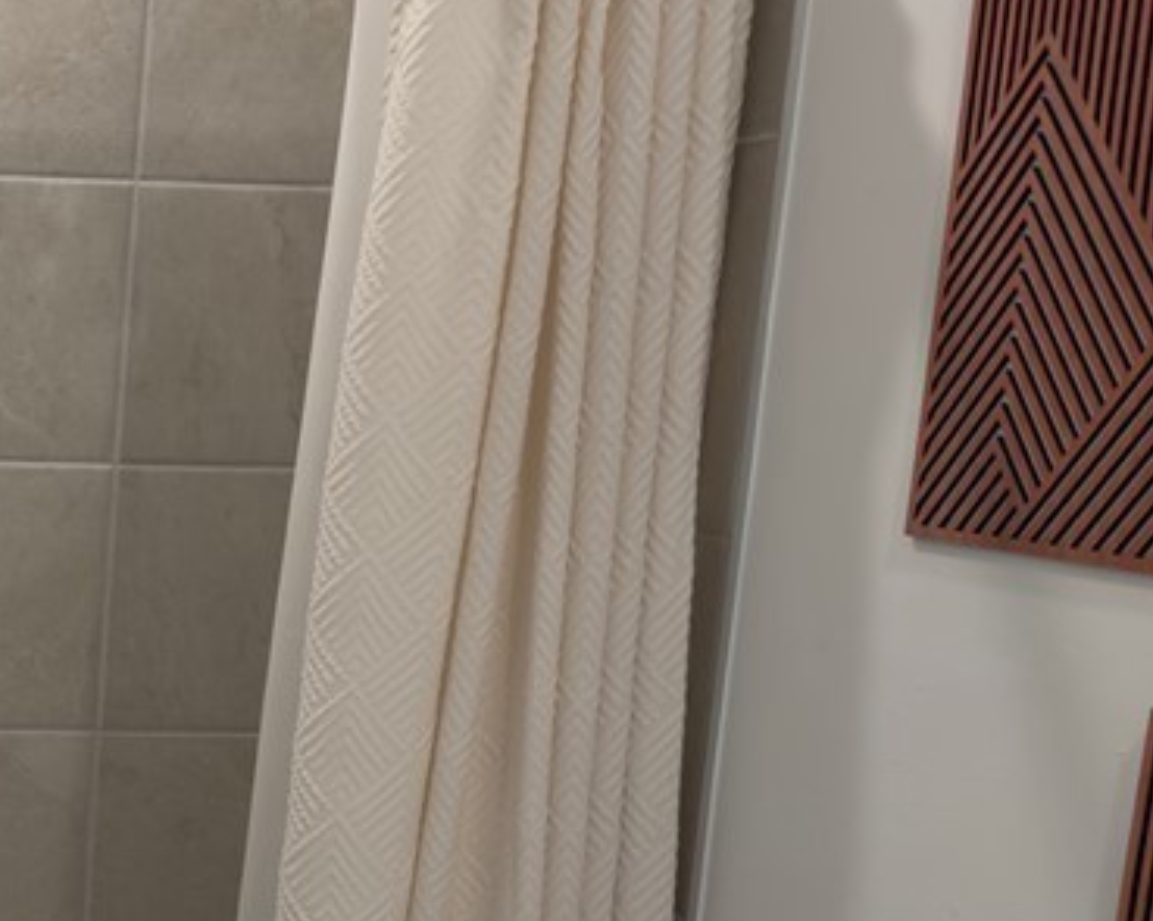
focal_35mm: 65
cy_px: 802
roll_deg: -1.7
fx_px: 2217
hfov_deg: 26.3
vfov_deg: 23.0
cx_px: -191
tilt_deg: -10.9
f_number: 1.78
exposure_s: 1/60
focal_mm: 6.76
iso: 80
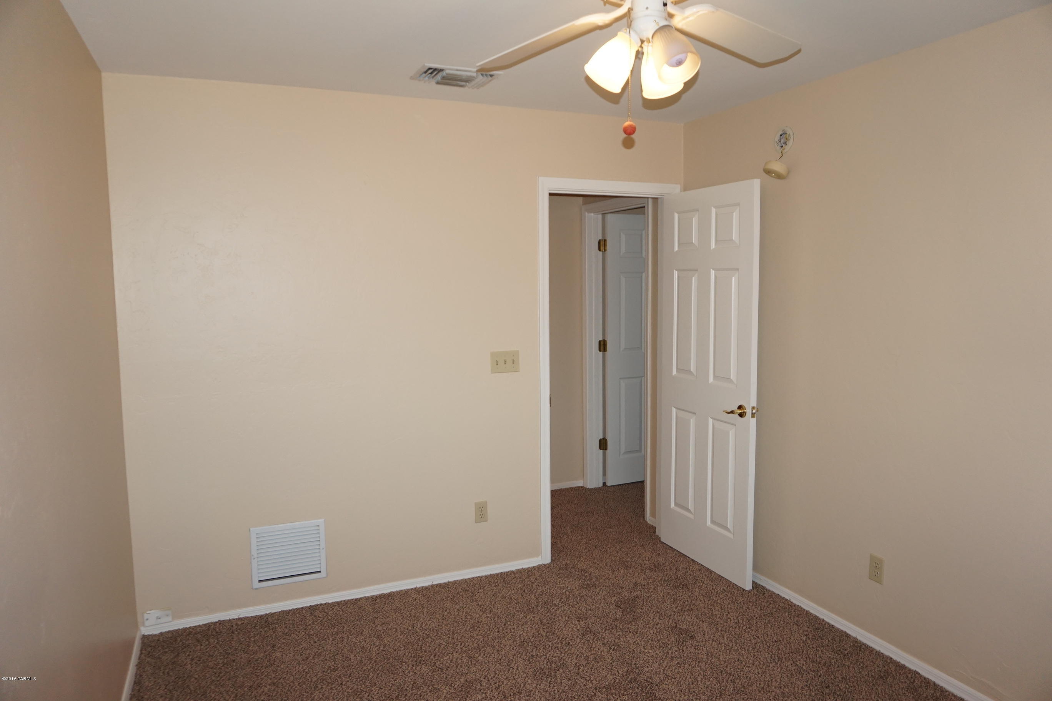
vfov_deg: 53.1
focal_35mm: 24
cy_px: 350
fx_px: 701
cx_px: 526
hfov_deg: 73.7
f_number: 4
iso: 500
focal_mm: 16
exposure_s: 1/160
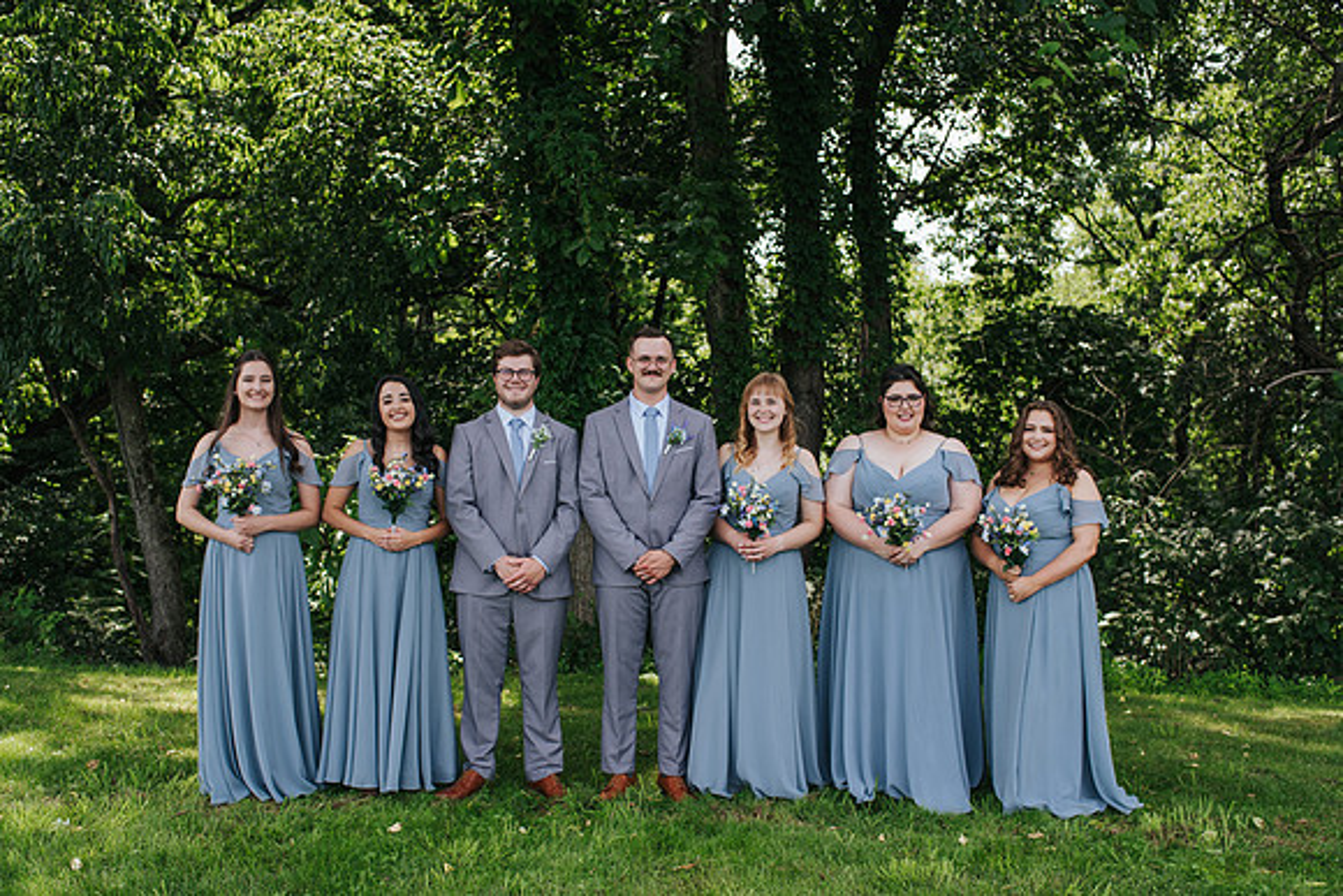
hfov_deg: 47.7
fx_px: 1517
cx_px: 651
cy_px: 494
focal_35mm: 41
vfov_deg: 32.9
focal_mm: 35
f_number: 3.2
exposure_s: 1/400
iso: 160
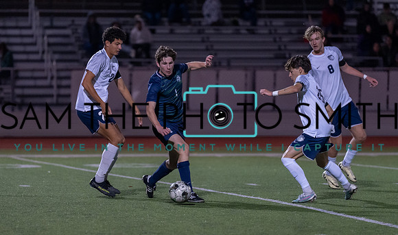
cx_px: 167
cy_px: 117
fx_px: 3135
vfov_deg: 4.3
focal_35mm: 293
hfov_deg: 7.3
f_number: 2.8
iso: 3200
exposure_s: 1/1000
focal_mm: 200
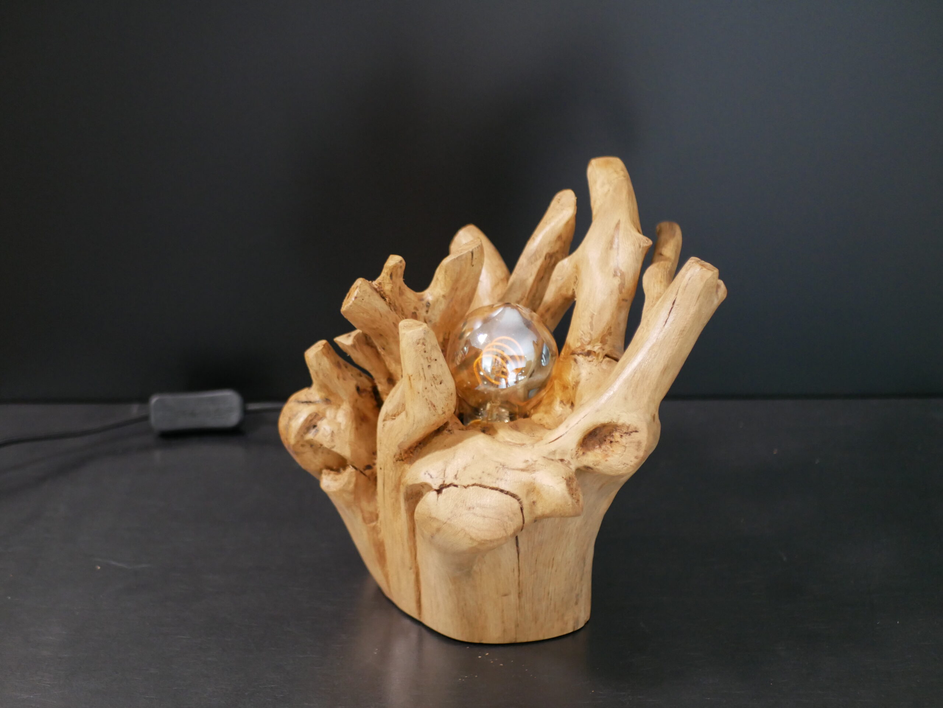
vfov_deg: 29.1
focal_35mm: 50
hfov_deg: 38.2
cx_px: 472
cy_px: 354
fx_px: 1363
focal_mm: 25
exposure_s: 1/60
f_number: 1.7
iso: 1250
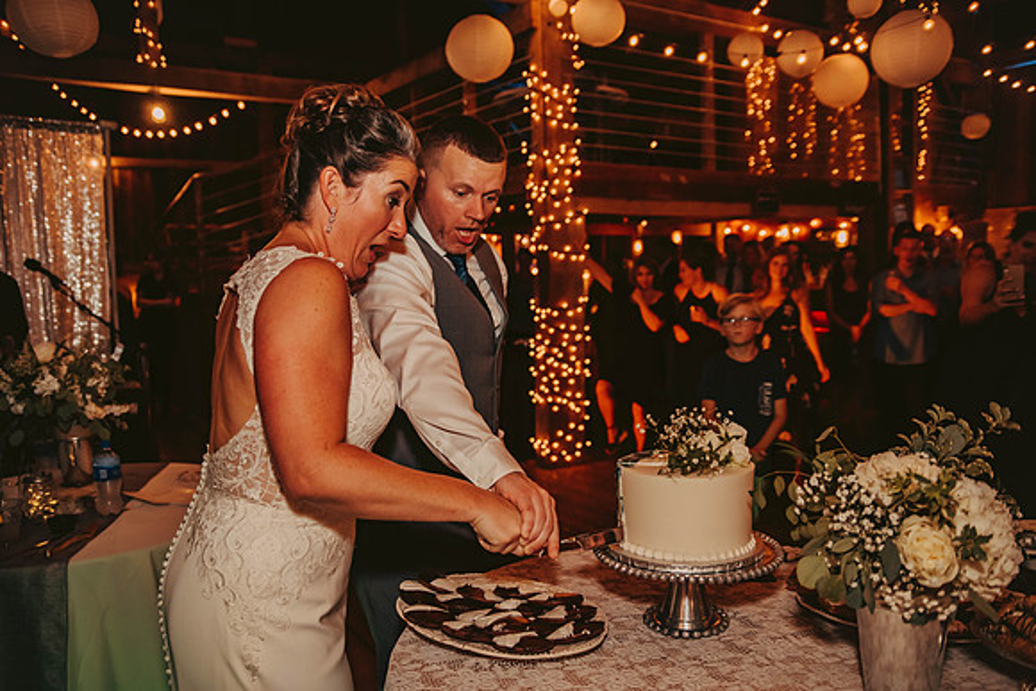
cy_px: 346
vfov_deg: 46.4
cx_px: 518
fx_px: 806
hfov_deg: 65.5
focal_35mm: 28
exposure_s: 1/125
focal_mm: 28
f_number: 2.8
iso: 1600
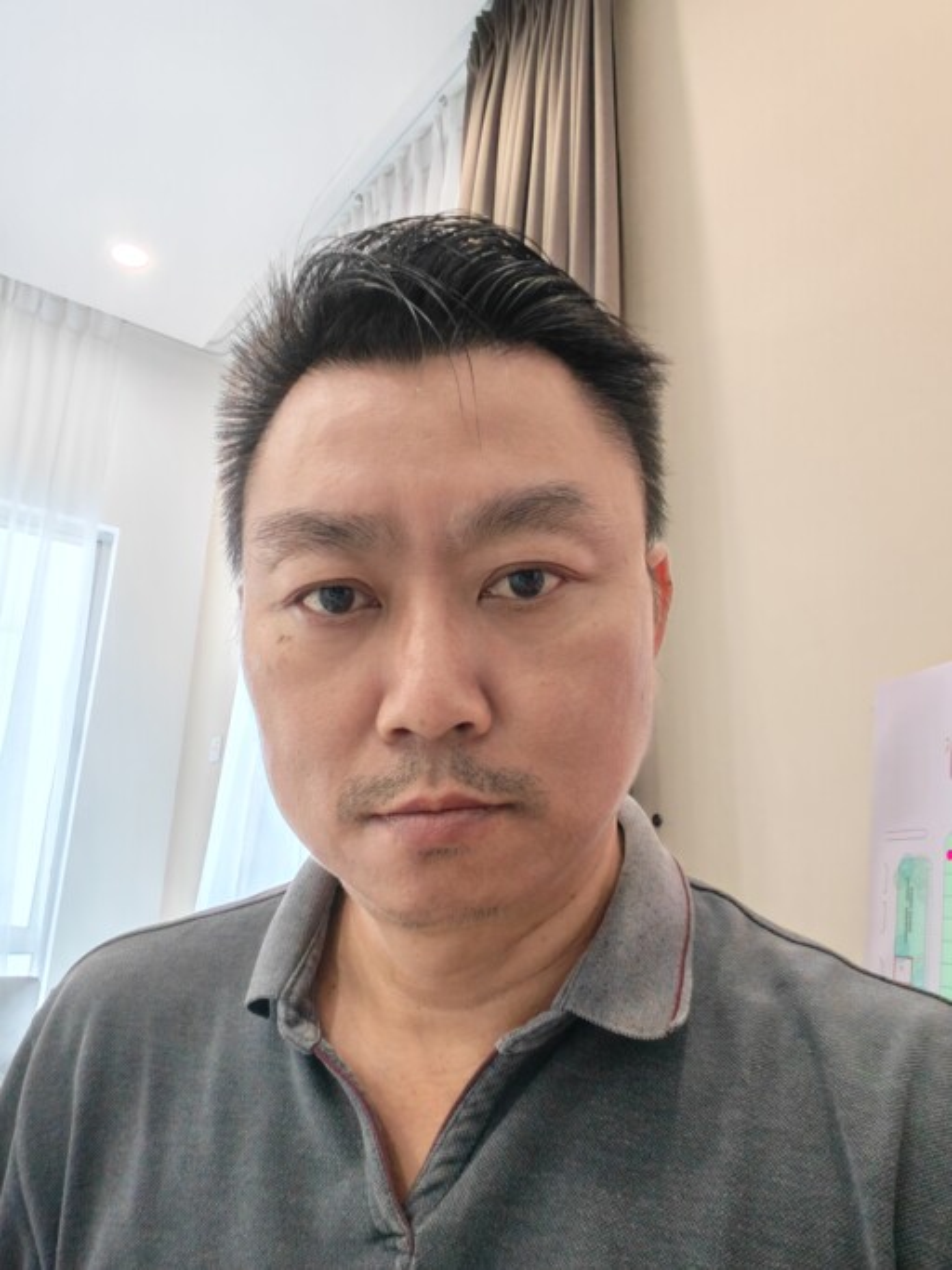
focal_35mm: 25
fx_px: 917
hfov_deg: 54.9
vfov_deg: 69.4
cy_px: 635
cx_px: 476
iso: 125
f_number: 2
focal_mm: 3.09
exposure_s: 1/33
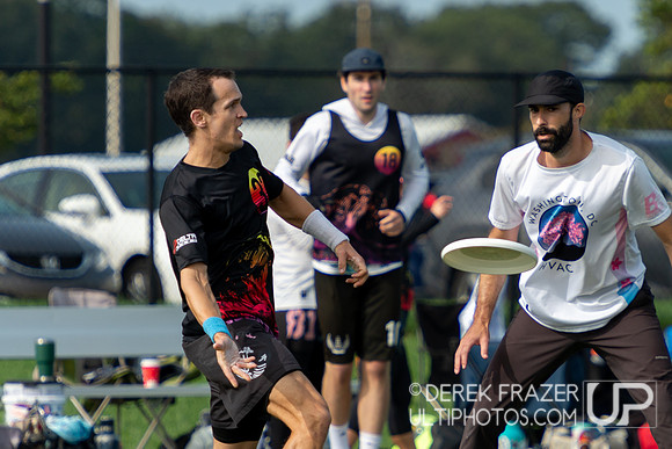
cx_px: 492
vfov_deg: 2.5
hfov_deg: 3.8
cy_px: 203
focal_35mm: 544
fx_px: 10158
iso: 450
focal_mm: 320
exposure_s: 1/2000
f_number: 5.6
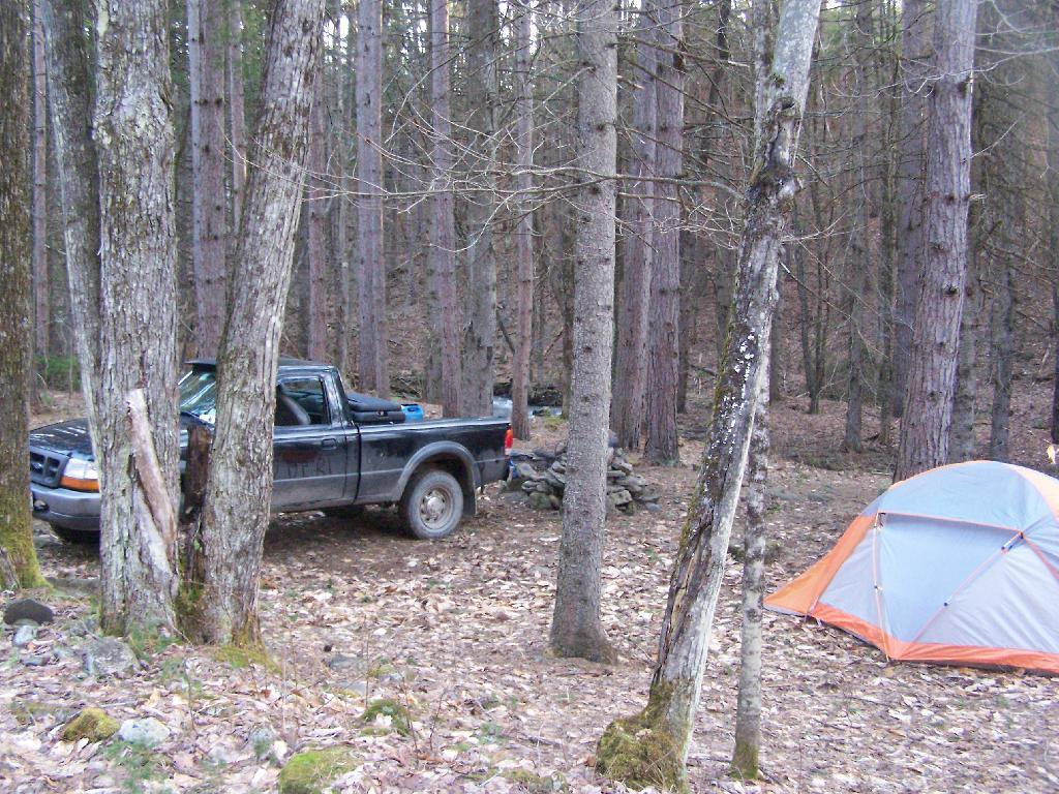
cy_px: 397
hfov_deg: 49.0
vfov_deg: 37.7
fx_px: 1163
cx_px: 530
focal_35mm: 38
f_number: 2.8
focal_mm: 6.3
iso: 400
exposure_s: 1/50
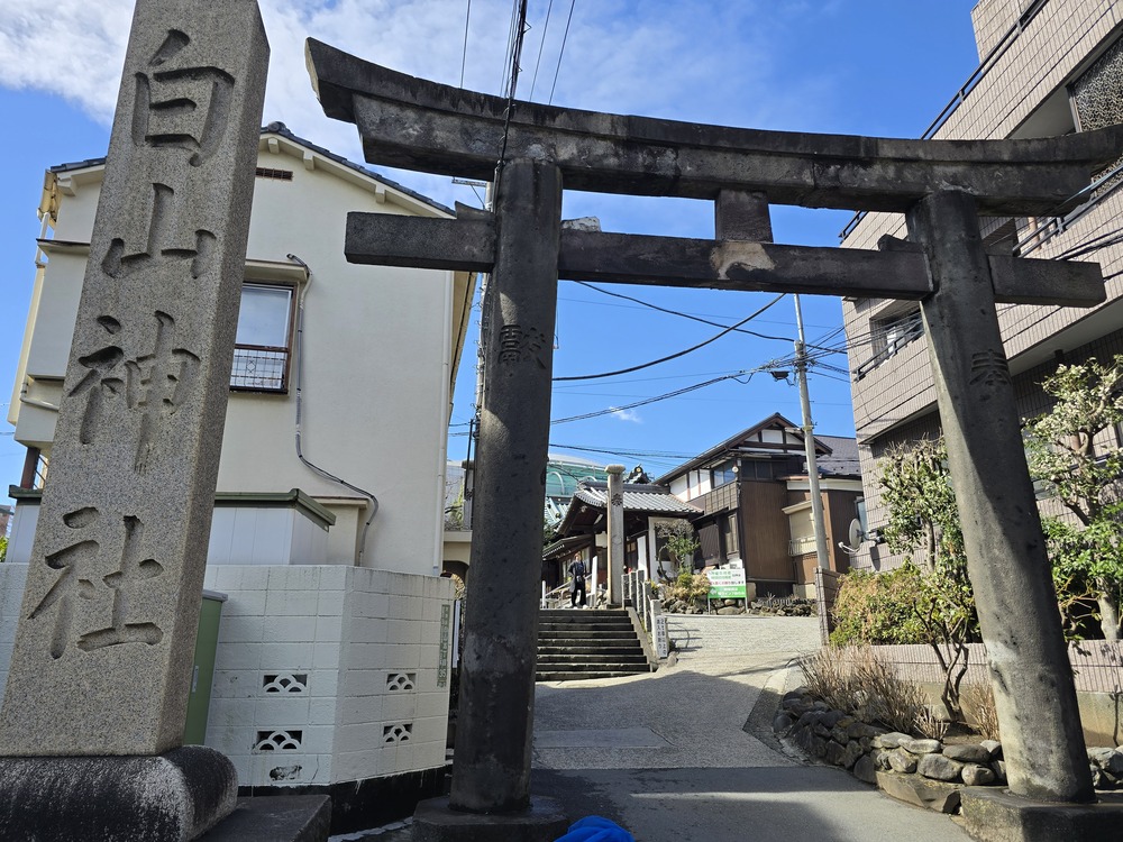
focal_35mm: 23
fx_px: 746
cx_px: 562
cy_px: 421
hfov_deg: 73.9
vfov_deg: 58.9
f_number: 1.7
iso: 12
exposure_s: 1/565
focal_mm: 6.3
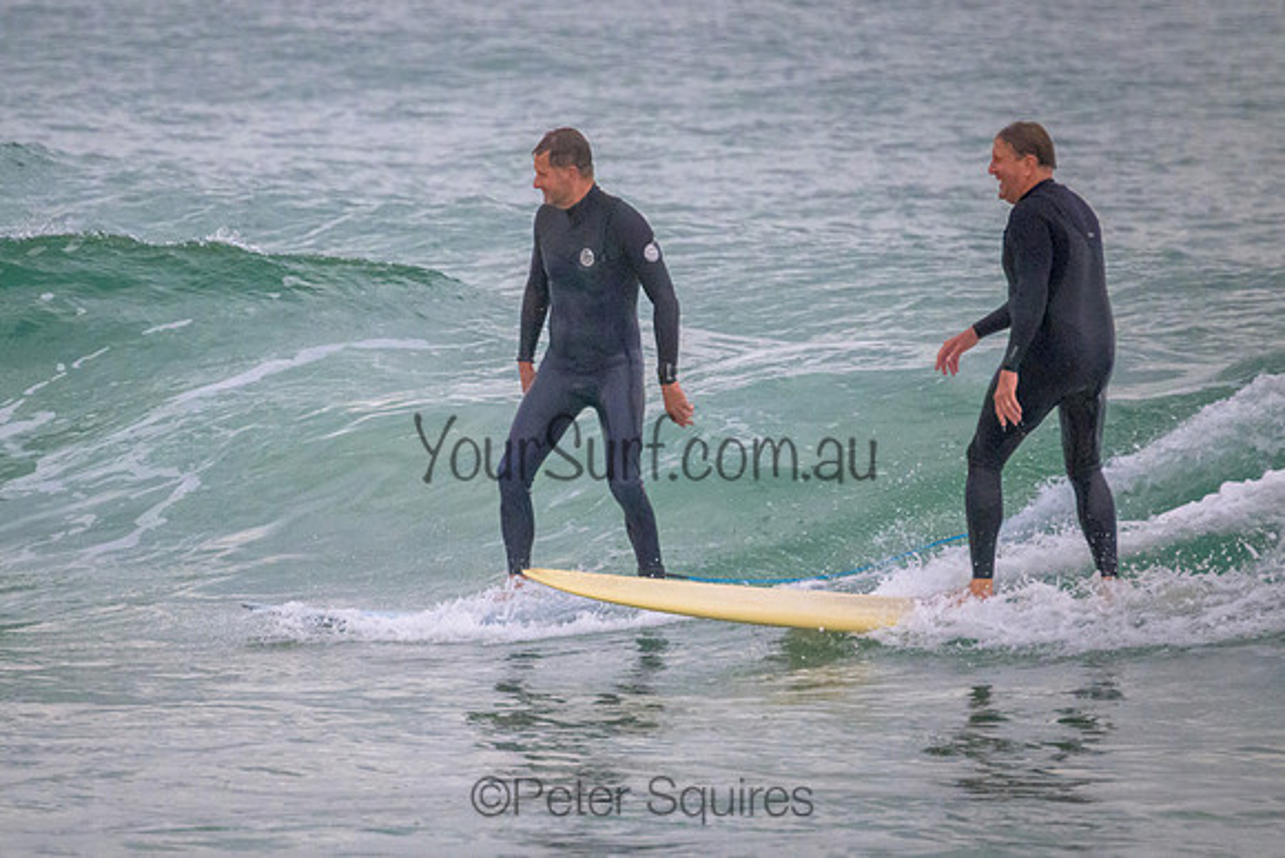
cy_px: 449
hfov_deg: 2.1
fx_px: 35158
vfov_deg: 1.4
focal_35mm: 985
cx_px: 495
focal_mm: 800
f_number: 11
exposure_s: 1/1250
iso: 8000
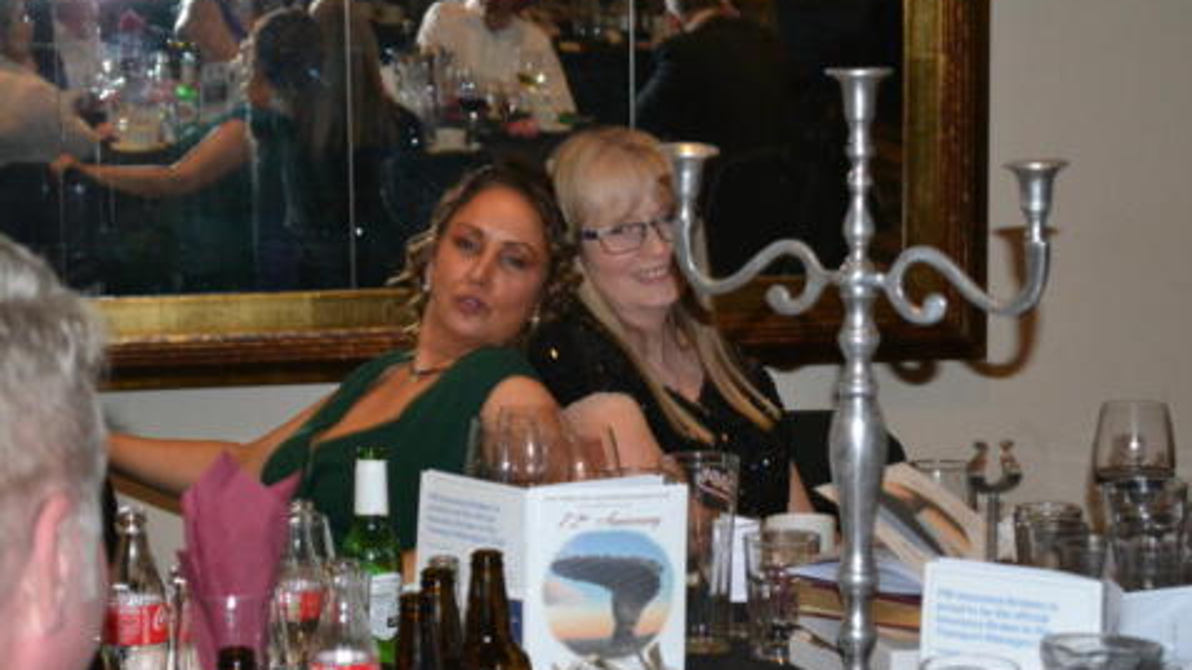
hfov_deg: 23.5
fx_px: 2861
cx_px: 585
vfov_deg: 13.3
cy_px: 359
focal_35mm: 91
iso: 3200
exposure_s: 1/60
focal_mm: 55
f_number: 5.6
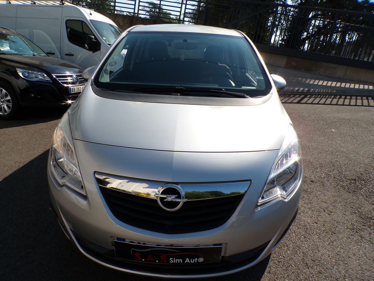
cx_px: 187
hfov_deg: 71.6
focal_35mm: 24
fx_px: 259
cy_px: 140
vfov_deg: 56.8
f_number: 5.8
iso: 100
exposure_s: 1/450
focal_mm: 4.3
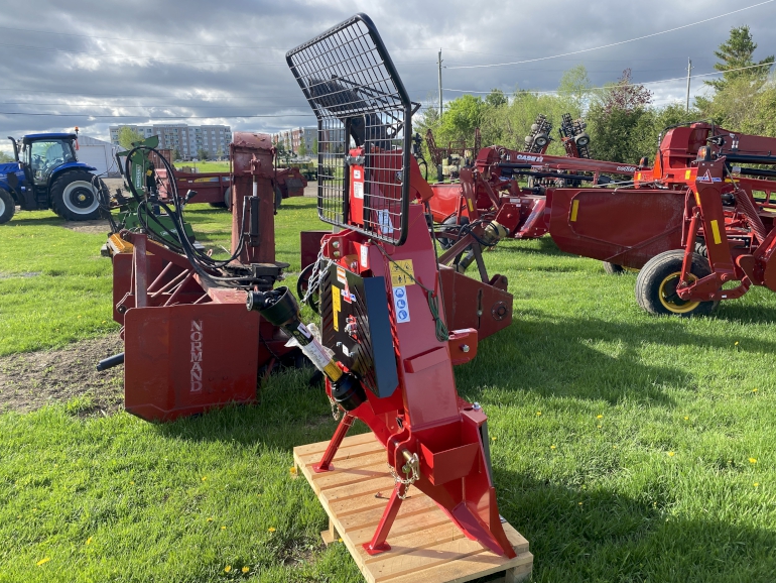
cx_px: 398
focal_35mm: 27
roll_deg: +2.5
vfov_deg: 51.4
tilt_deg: -11.3
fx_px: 605
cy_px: 295
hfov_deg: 65.3
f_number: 1.8
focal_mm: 4.25
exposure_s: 1/1016
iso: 32
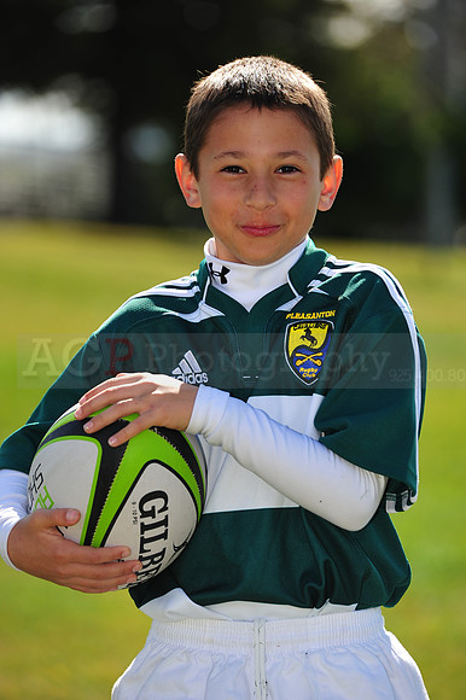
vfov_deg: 10.3
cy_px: 350
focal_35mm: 200
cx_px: 233
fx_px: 3888
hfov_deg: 6.9
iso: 200
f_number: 4.5
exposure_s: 1/800
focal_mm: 200
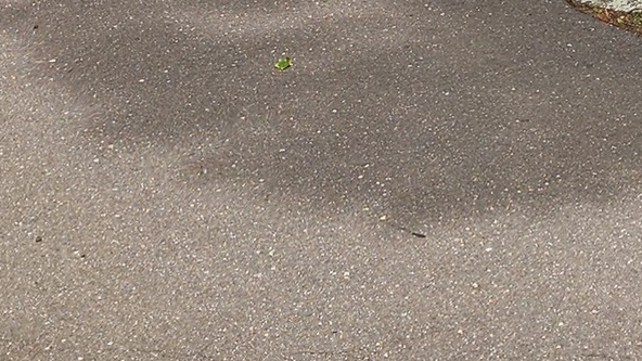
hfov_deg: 16.0
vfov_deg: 7.8
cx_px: 717
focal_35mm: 130
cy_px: -814
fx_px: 2213
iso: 12
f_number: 1.8
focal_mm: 6.4
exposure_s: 1/241
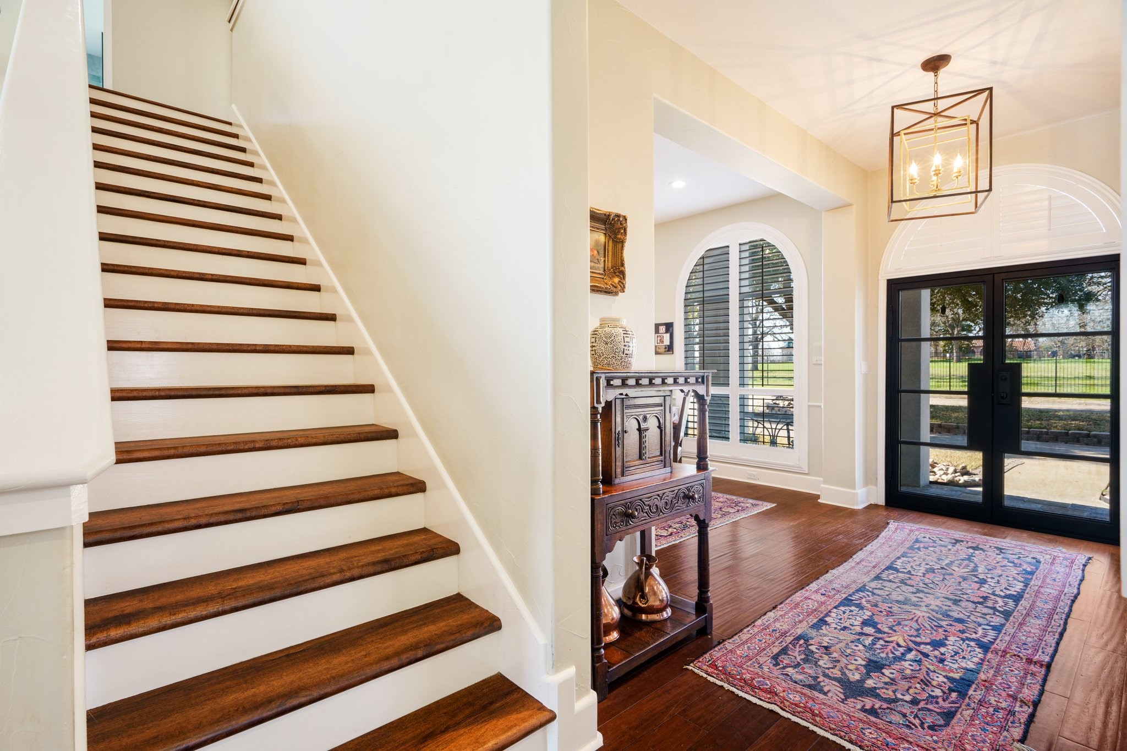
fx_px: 501
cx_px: 564
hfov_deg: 96.7
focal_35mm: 16
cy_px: 376
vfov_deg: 73.7
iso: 250
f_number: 6.3
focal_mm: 16
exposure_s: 1/3
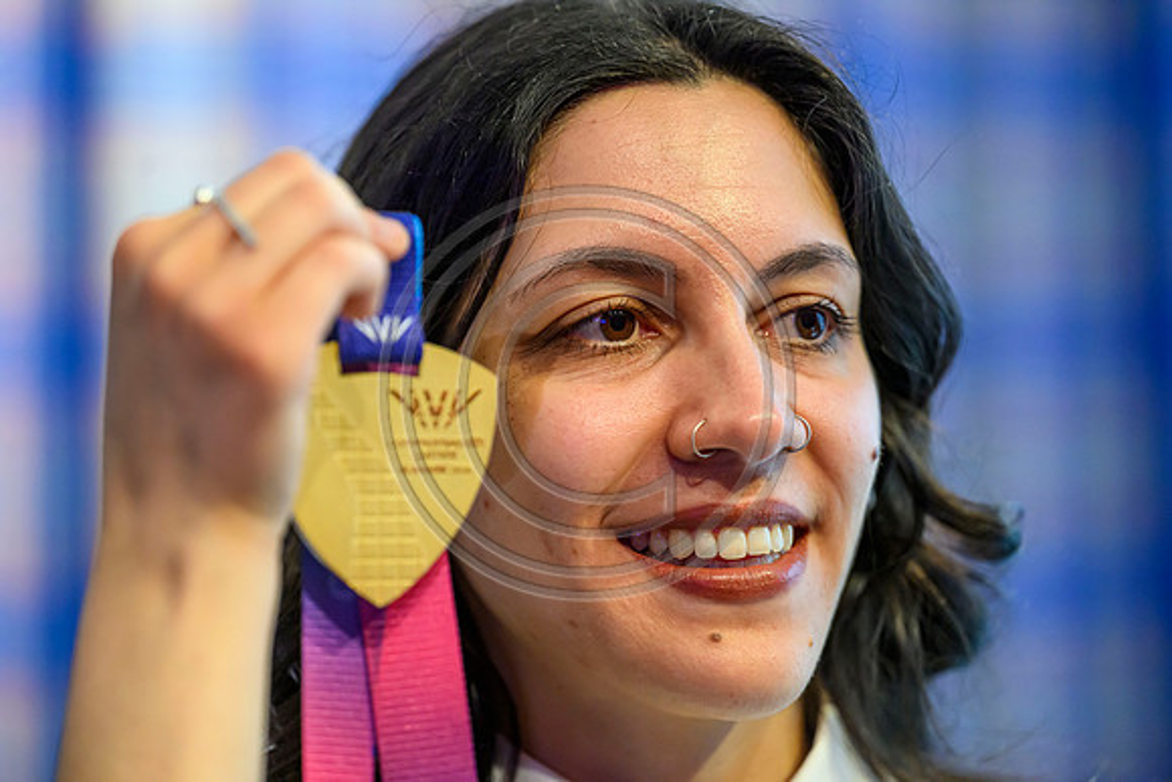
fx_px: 6512
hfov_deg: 10.3
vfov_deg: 6.9
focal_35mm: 200
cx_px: 586
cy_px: 391
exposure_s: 1/250
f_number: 3.2
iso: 3200
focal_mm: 200
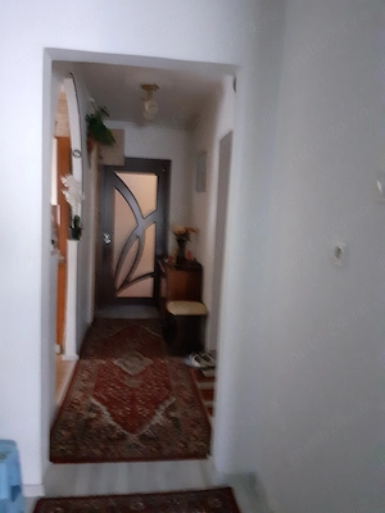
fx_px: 400
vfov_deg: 65.3
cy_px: 256
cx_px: 192
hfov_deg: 51.4
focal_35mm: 27
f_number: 1.9
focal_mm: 3.6
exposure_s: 1/17
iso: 800
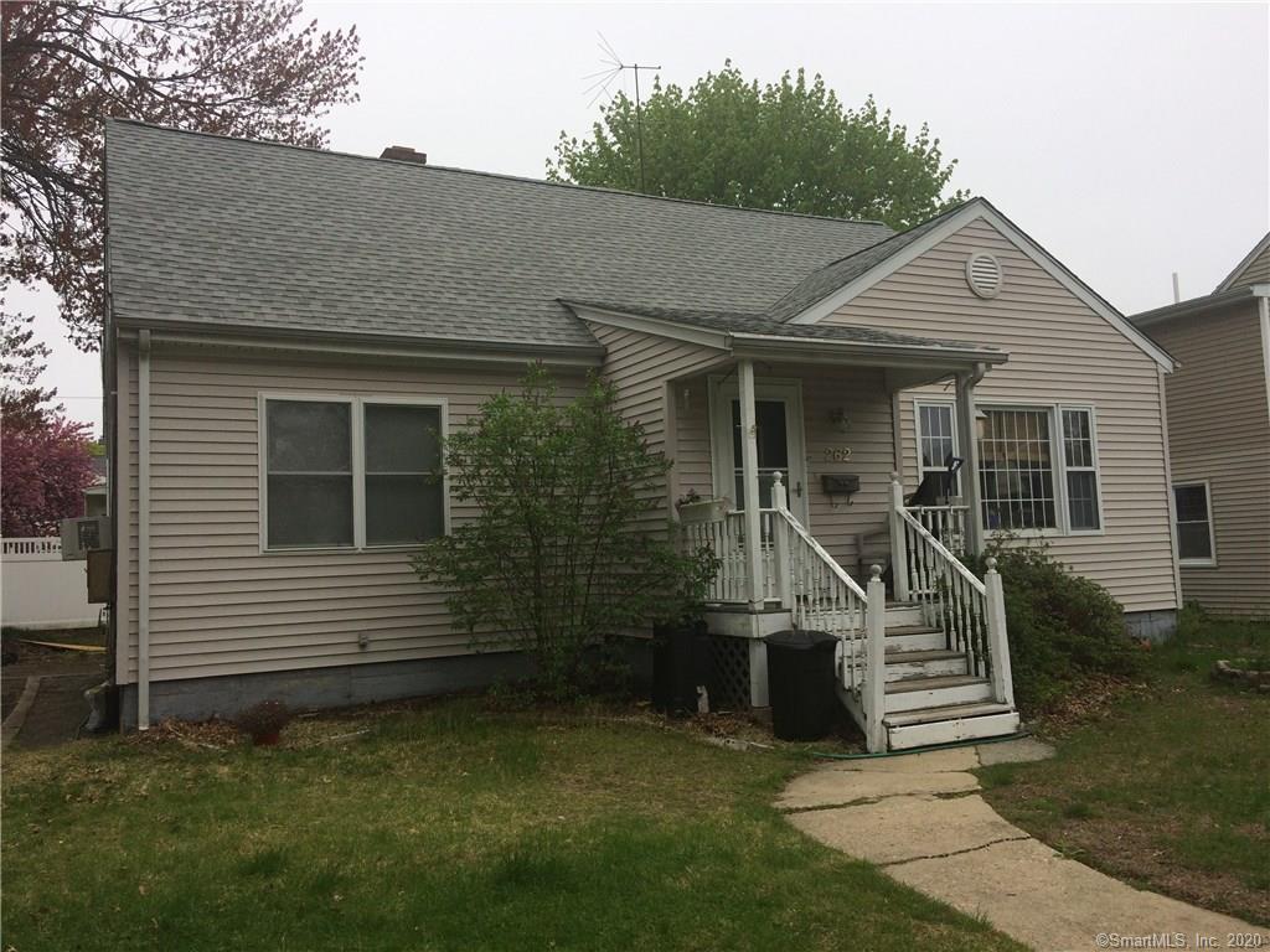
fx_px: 1064
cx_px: 635
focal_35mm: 29
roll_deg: +2.6
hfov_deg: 61.7
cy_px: 476
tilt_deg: +4.8
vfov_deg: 48.2
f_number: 2.2
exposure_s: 1/351
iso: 32
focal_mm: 4.15
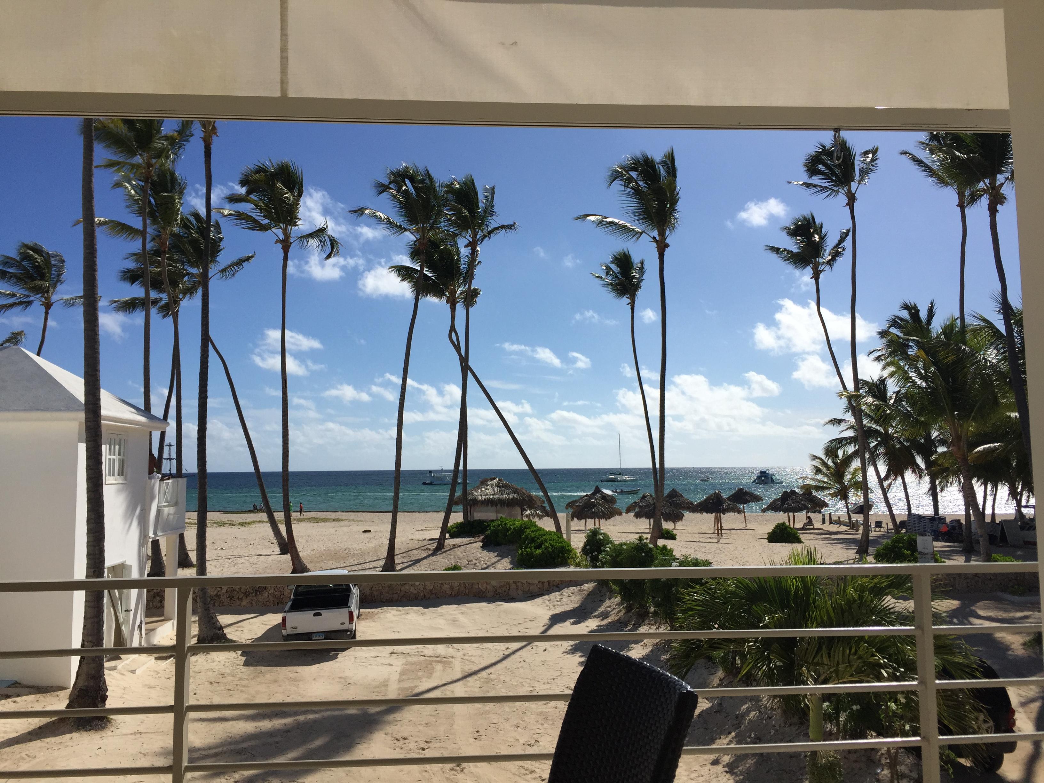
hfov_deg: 61.7
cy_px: 392
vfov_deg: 48.2
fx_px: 875
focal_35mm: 29
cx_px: 522
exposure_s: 1/5650
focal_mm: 4.15
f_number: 2.2
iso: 32
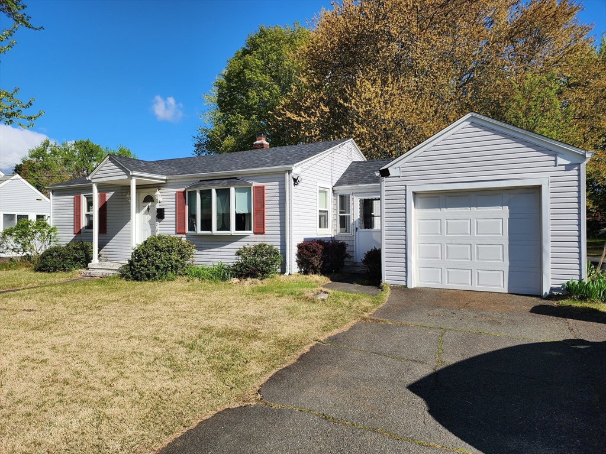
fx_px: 403
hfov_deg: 73.9
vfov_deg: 58.9
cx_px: 303
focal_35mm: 23
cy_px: 227
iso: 12
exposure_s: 1/1314
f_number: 1.8
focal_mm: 6.4
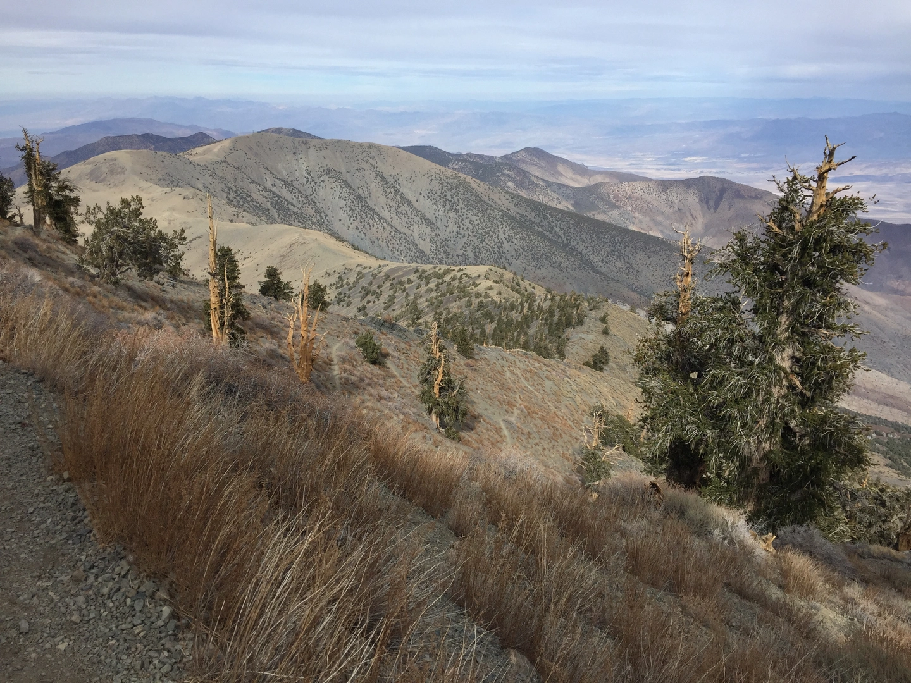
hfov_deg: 61.7
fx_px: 763
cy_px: 342
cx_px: 456
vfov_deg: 48.2
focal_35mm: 29
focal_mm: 4.15
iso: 32
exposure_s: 1/2475
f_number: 2.2
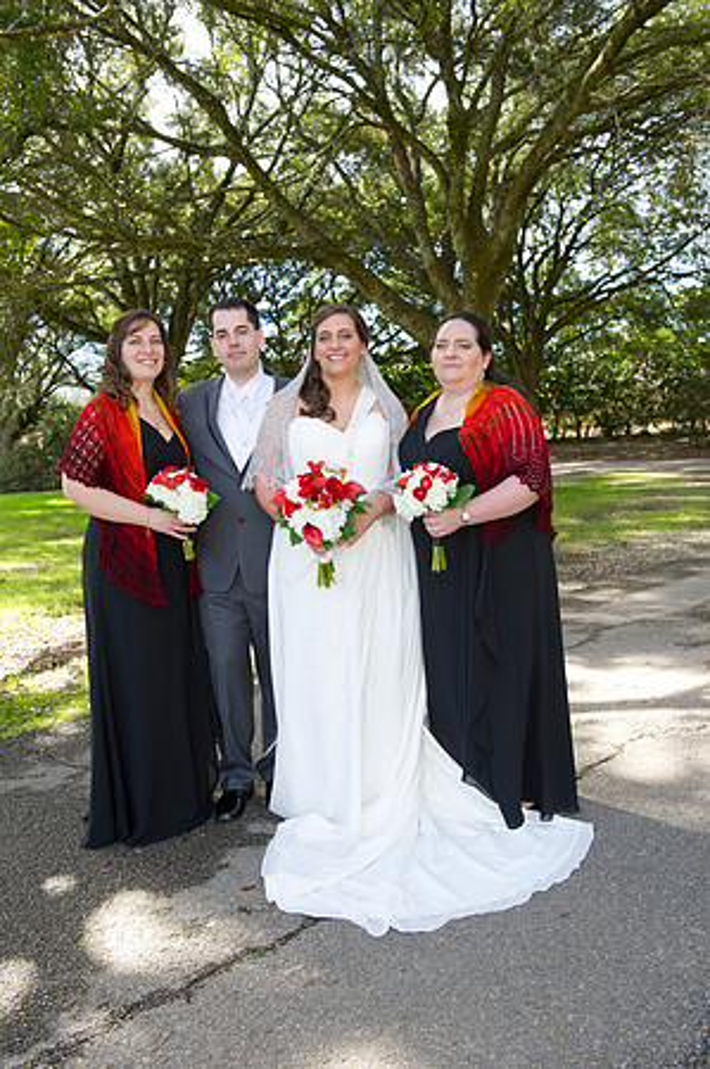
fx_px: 949
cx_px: 355
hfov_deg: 41.0
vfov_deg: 58.8
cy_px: 534
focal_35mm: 32
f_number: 5.6
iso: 320
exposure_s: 1/160
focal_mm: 32
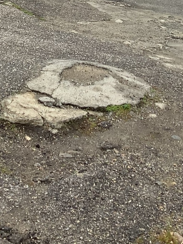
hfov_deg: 15.6
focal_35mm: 95
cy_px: -123
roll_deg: -1.6
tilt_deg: -1.1
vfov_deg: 18.3
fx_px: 670
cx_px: 91
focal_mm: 3.3
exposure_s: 1/122
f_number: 2.4
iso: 25
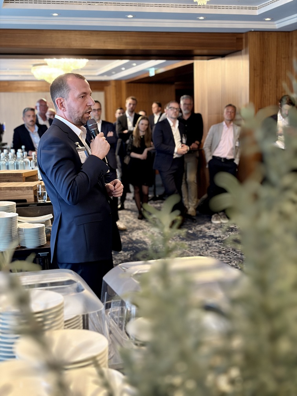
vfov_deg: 36.8
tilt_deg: -7.0
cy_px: 198
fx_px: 595
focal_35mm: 52
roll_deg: +1.5
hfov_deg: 28.0
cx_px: 148
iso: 160
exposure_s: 1/35
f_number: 1.6
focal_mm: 5.96
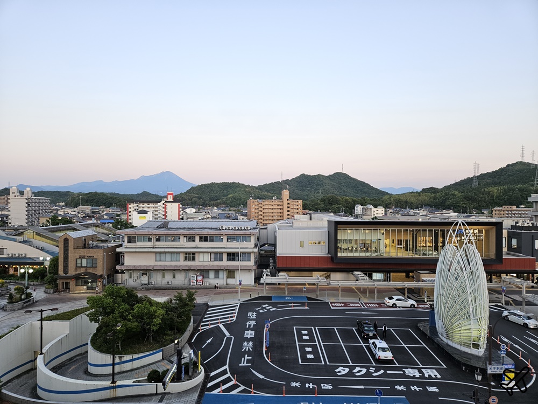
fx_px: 357
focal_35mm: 23
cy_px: 202
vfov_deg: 58.9
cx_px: 269
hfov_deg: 73.9
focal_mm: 5.4
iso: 160
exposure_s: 1/180
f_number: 1.8
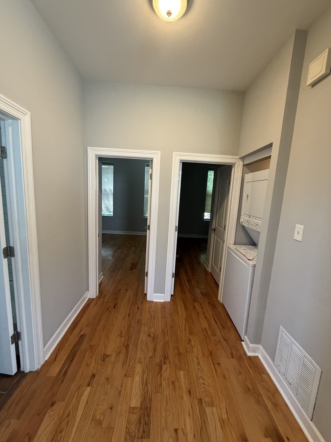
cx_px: 166
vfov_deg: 102.1
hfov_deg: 85.7
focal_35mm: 14
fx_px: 178
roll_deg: -3.1
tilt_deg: -7.7
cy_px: 221
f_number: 2.2
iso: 320
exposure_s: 1/60
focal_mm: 2.22
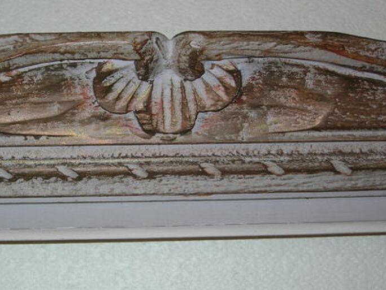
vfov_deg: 24.4
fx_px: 669
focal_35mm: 60
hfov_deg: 31.9
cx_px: 128
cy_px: 160
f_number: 2.9
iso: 64
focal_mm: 8.5
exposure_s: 1/60.1
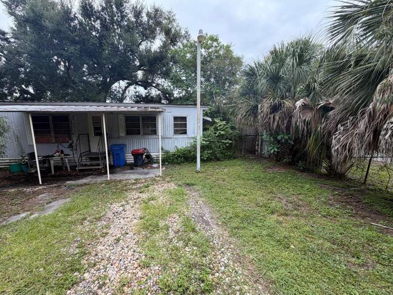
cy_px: 154
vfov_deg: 81.7
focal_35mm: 15
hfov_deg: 98.1
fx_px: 170
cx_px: 189
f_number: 2.2
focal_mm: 2.22
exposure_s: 1/186
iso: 40
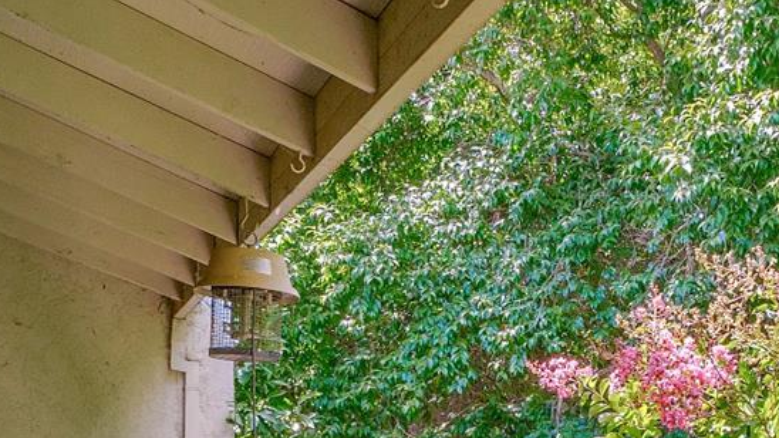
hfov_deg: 44.2
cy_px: 572
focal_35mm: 43
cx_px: 662
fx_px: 888
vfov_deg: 24.2
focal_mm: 10
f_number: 8
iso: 100
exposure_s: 1/50
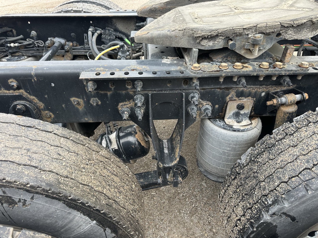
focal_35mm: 24
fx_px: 220
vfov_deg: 56.8
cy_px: 119
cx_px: 159
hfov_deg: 71.6
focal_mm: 6.86
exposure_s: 1/208
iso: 64
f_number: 1.78
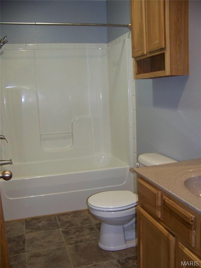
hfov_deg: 39.7
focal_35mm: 36
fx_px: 279
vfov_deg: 51.4
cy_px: 134
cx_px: 100
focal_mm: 5.85
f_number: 2.8
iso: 200
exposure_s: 1/30
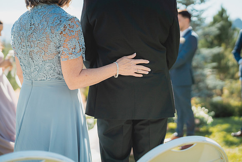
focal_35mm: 50
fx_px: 339
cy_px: 81
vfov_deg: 26.8
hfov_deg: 39.2
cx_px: 121
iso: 200
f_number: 1.8
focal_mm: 50
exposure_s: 1/4000
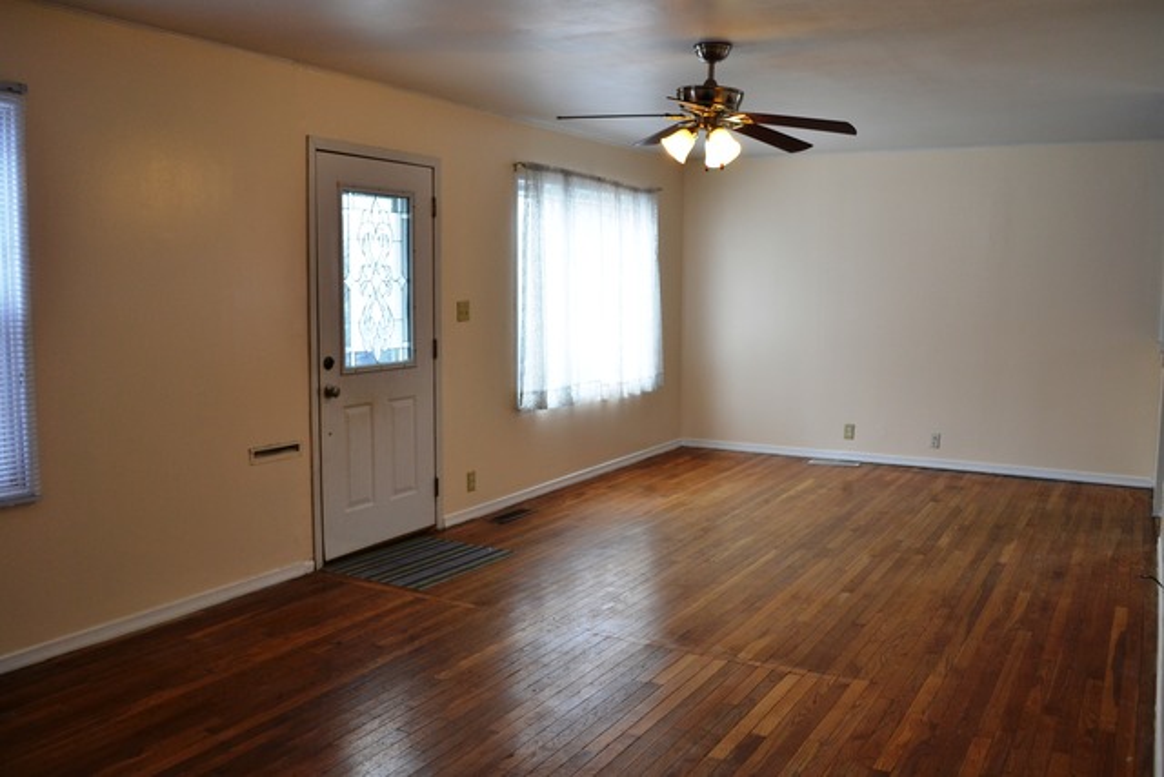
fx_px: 970
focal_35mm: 30
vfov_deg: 43.6
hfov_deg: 61.9
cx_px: 582
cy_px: 388
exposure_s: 1/125
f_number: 5.6
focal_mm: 20
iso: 400
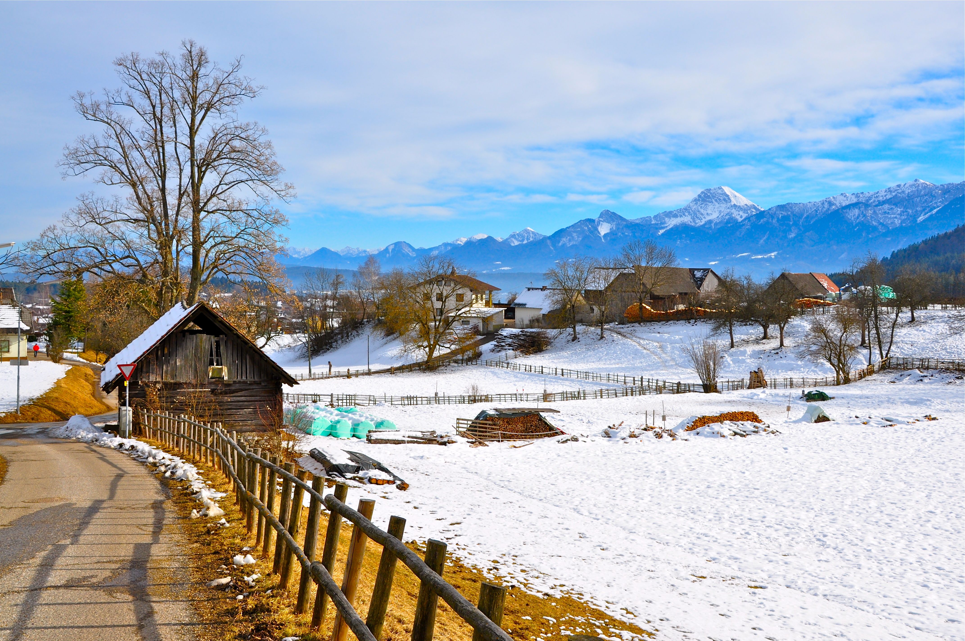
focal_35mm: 39
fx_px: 1044
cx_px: 482
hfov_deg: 49.6
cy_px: 320
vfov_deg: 34.1
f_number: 11
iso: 200
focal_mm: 26
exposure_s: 1/250
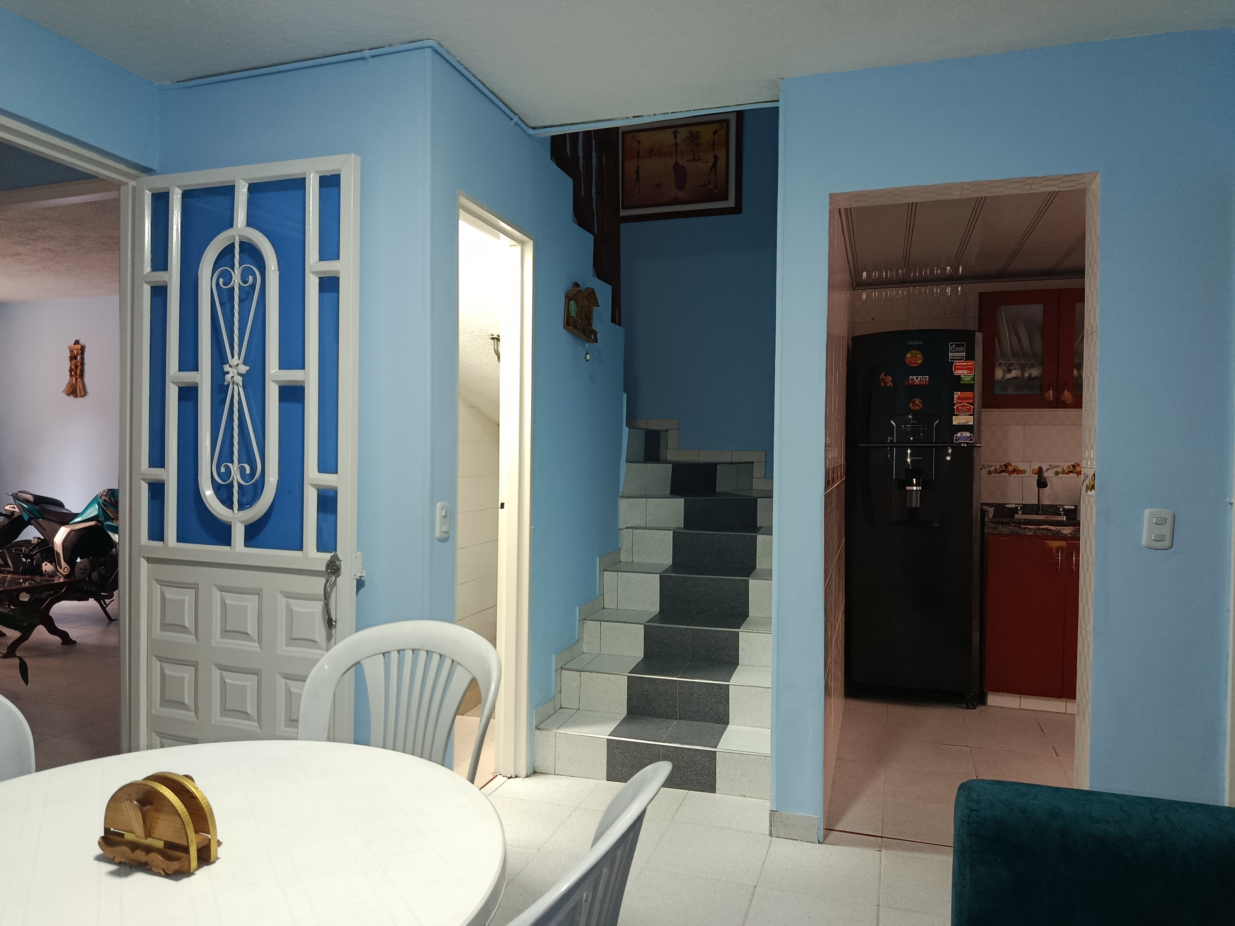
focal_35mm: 24
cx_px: 618
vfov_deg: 56.8
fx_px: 856
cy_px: 463
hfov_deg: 71.6
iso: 890
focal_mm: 5.24
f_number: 1.7
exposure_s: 1/60
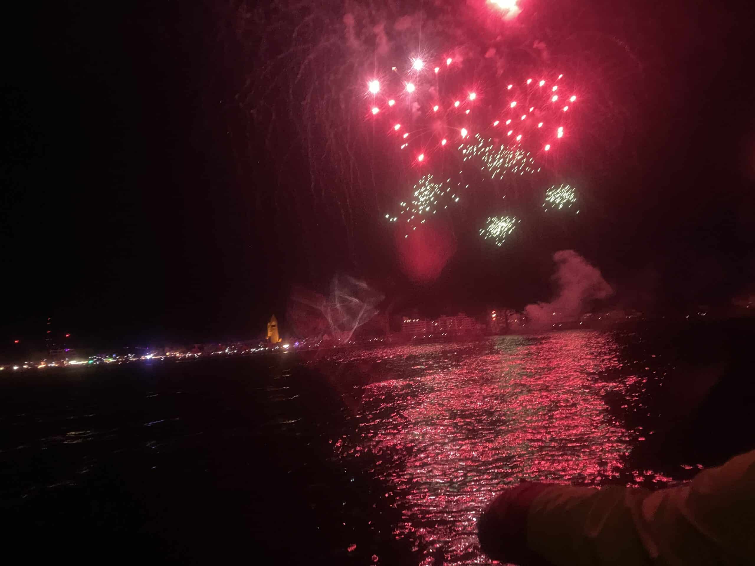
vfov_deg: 54.9
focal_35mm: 25
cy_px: 283
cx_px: 378
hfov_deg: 69.4
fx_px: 545
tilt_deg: +5.5
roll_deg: +6.7
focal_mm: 5.1
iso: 1000
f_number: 1.6
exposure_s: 1/27
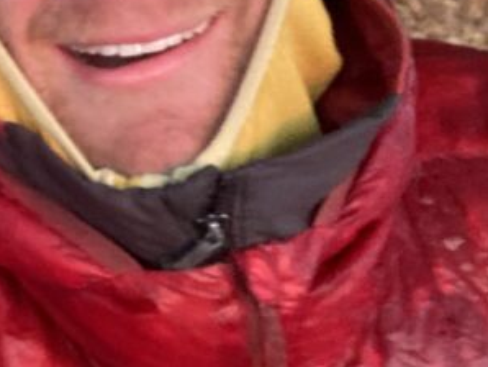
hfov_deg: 17.0
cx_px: -121
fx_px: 1552
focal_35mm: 110
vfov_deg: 13.2
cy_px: -24
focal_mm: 2.87
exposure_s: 1/60
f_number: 2.2
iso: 160
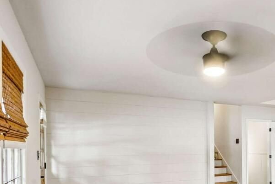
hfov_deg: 55.7
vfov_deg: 39.6
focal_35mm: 32
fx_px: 244
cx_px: 209
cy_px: 145
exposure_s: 1/1.67
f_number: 8
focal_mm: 16
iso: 400
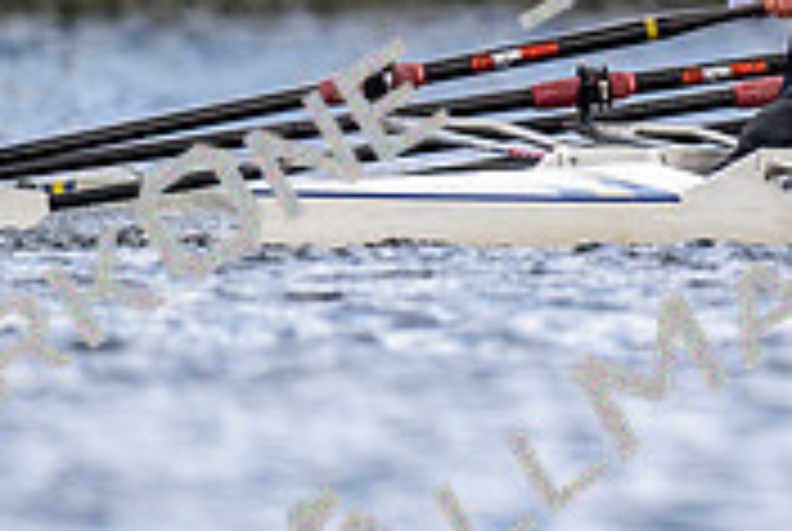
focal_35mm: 1974
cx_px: 1202
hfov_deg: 1.0
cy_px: -11
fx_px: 43501
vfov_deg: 0.7
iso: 560
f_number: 4
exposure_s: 1/2500
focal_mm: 600
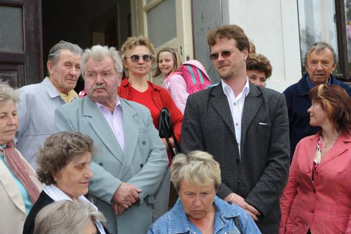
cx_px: 176
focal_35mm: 70
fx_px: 682
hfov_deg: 28.9
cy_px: 117
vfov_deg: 19.4
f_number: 8
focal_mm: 70
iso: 320
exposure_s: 1/250
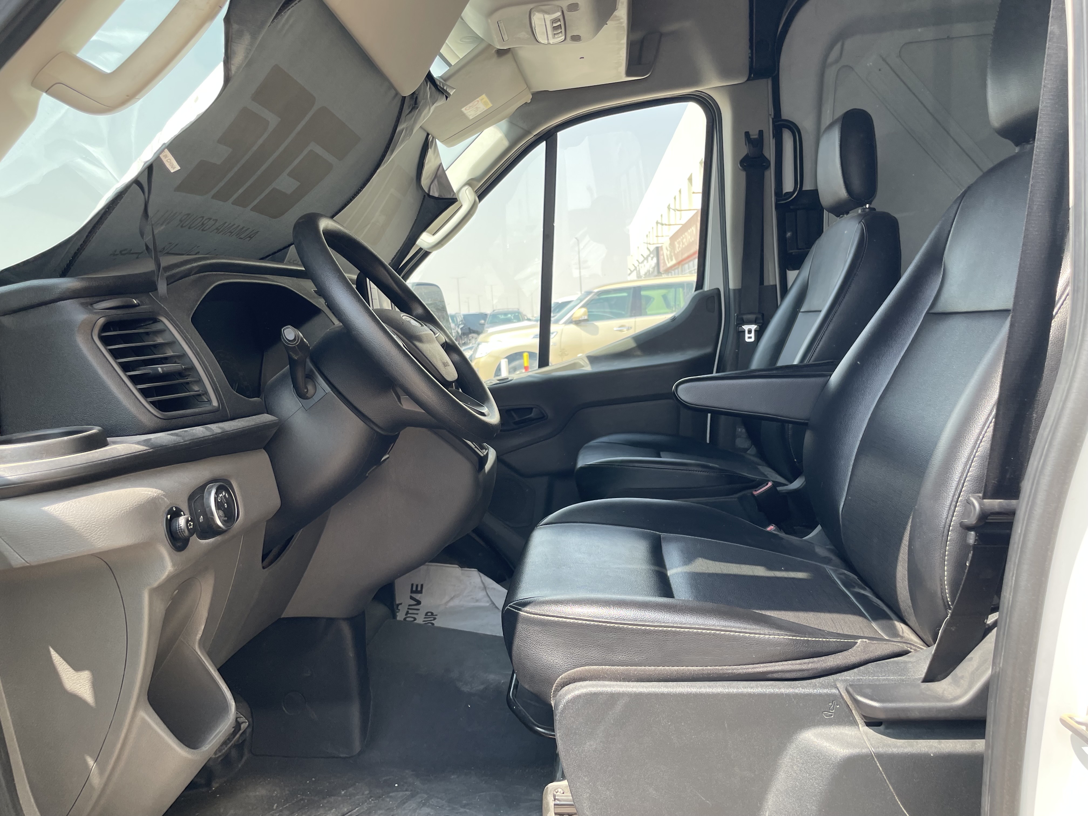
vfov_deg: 53.1
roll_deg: +2.0
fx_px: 817
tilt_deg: -2.7
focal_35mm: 26
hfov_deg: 67.3
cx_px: 544
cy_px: 408
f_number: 1.6
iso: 32
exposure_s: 1/471
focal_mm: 4.2
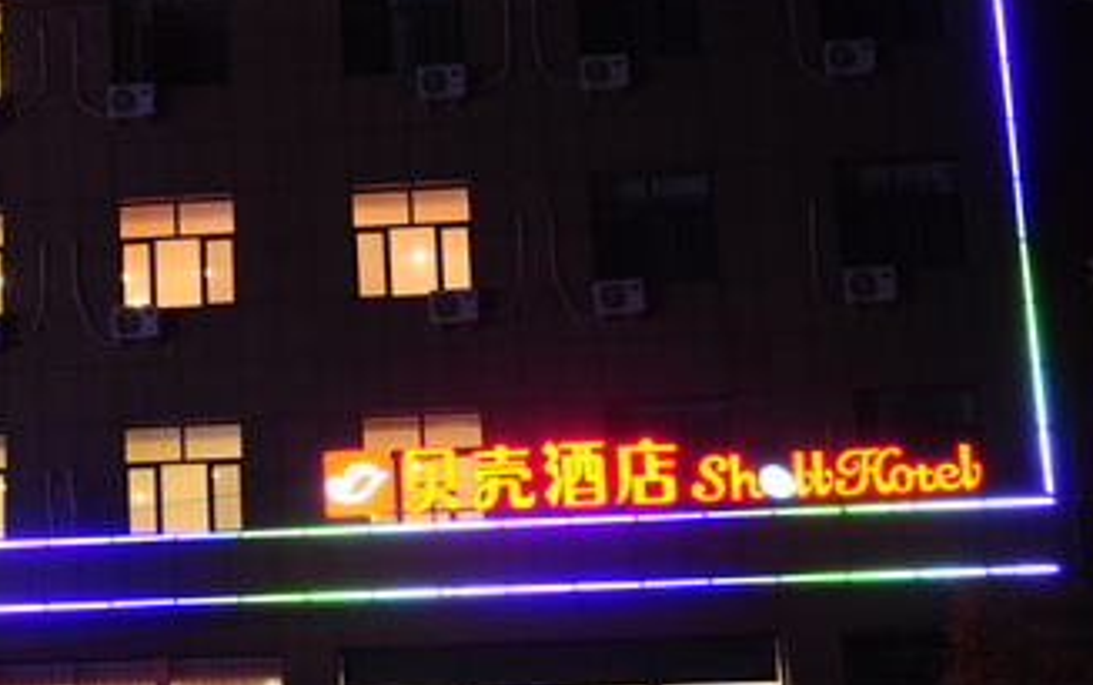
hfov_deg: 27.1
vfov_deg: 17.6
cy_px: 384
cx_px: 157
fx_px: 2206
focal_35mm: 74
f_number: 7.1
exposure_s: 1/1.3
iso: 500
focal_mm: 22
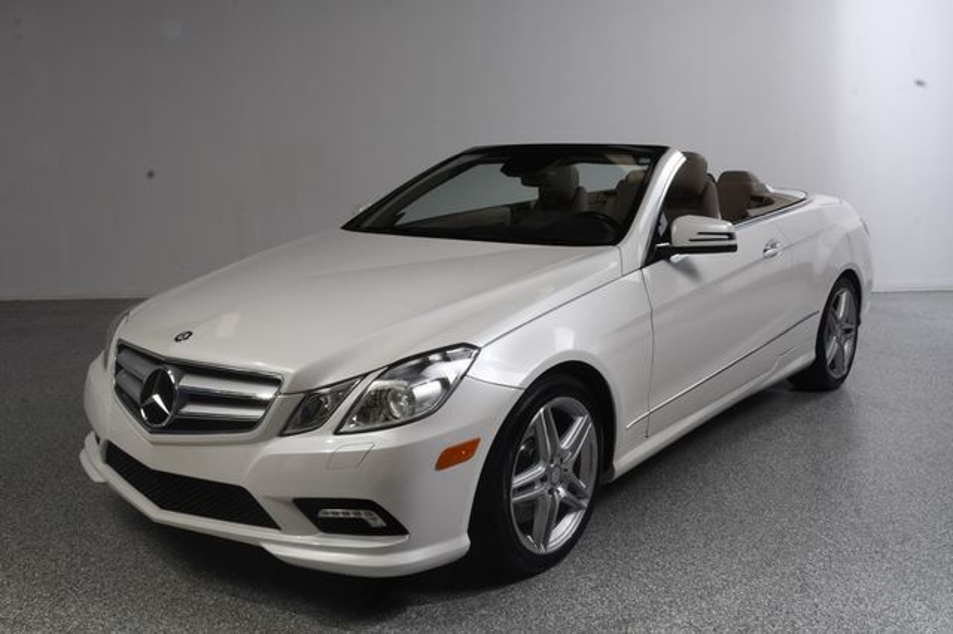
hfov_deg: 55.8
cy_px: 317
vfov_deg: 38.8
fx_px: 900
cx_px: 476
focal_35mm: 34
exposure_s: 1/160
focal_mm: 23
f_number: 14
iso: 100
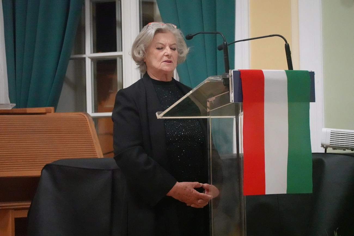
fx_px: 1957
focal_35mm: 199
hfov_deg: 10.3
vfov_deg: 6.9
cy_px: 118
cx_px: 177
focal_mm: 71.86
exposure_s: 1/160
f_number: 4.5
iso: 6400
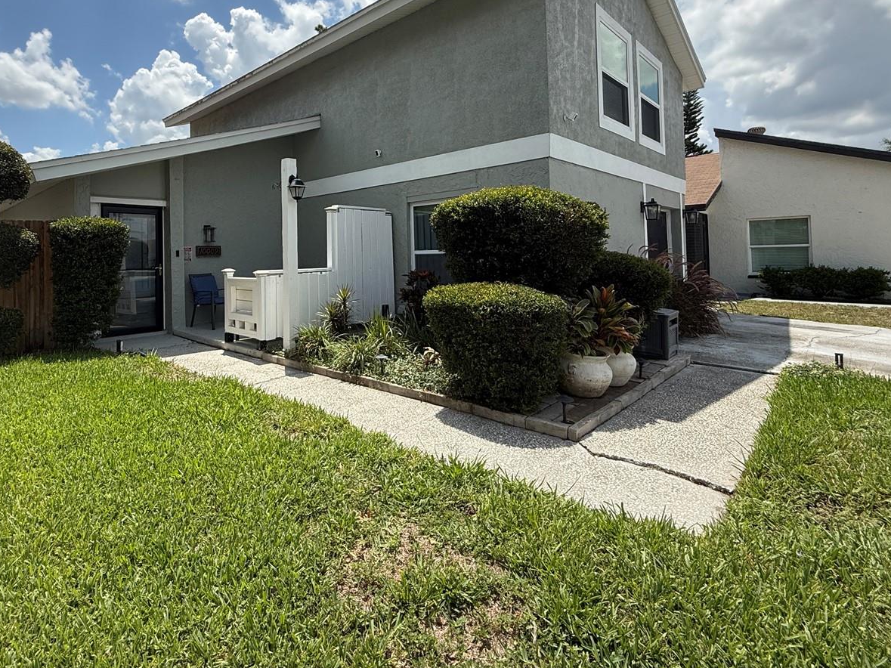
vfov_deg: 67.5
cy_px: 246
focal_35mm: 19
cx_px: 367
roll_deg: +0.8
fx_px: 489
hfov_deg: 83.9
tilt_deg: +1.3
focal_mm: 2.22
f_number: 2.2
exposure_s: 1/1795
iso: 50
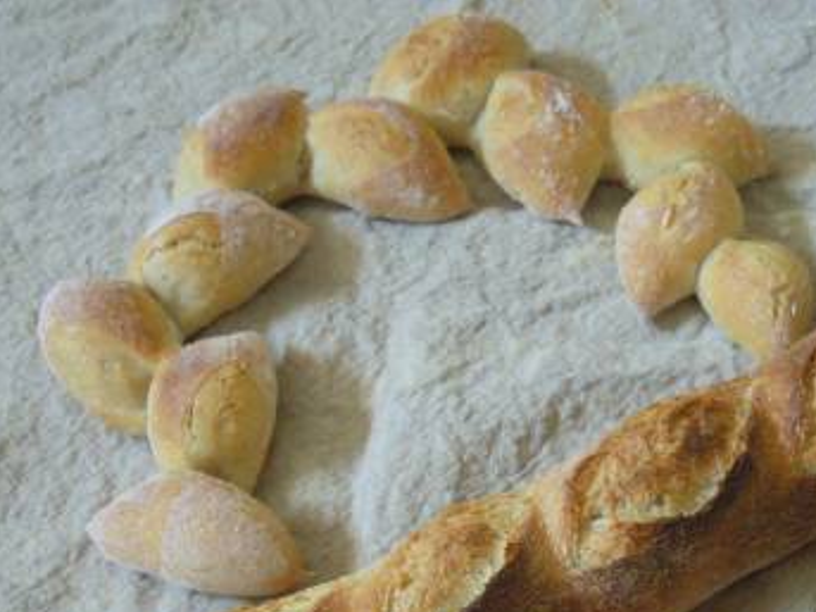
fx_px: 1155
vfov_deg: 28.7
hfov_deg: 38.7
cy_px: 533
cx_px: 514
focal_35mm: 49
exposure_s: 1/20
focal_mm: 5
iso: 400
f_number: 2.7
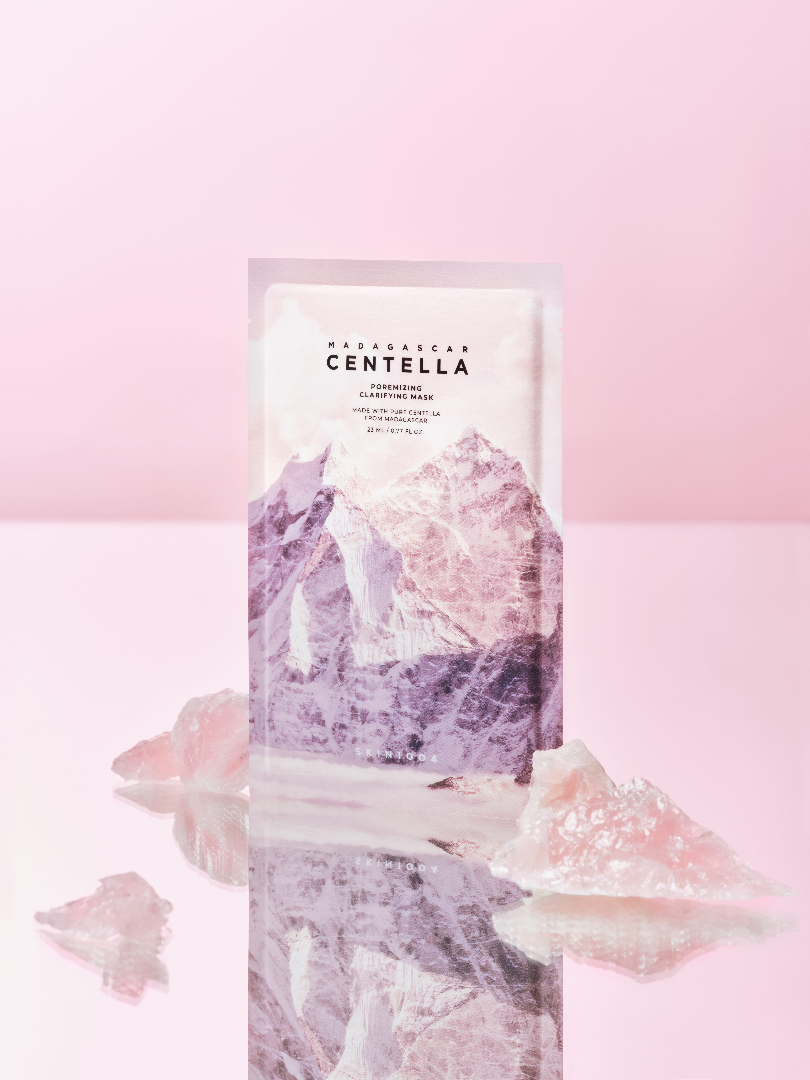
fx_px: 2964
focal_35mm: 95
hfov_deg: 15.6
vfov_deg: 20.7
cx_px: 405
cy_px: 540
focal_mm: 120
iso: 400
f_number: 16
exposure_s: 1/125
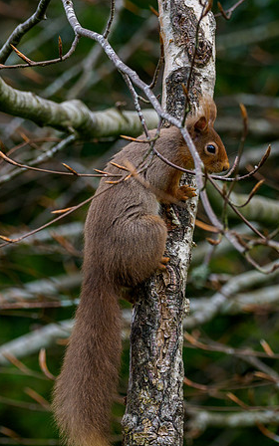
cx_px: 143
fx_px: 10377
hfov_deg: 1.5
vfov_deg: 2.5
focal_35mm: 853
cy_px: 223
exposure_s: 1/640
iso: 640
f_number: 4.5
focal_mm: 300
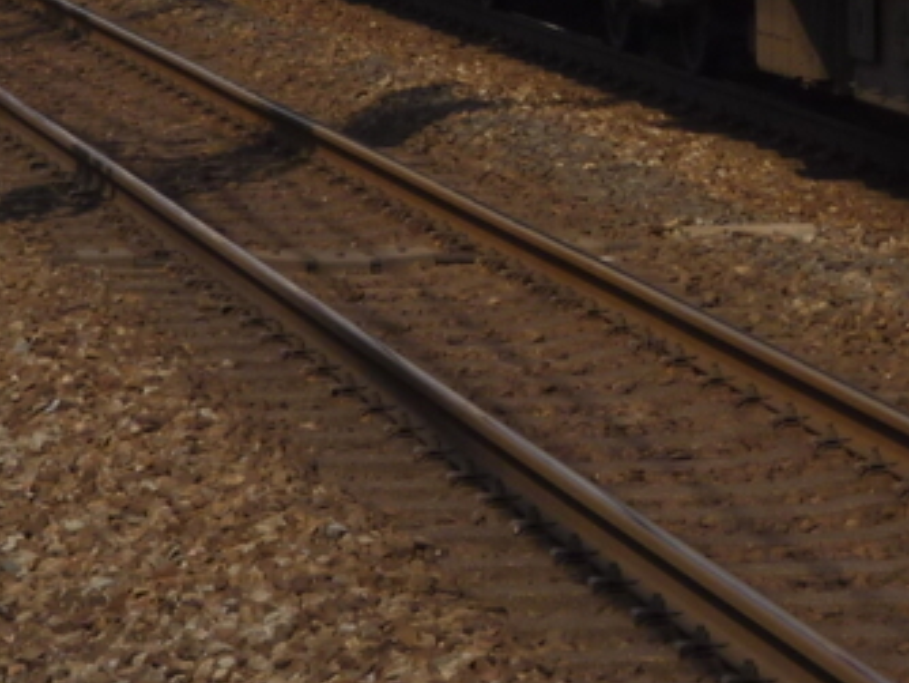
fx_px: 7358
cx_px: 1219
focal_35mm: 280
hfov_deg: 7.0
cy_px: -356
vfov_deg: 5.3
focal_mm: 13.9
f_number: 5.4
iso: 100
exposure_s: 1/400
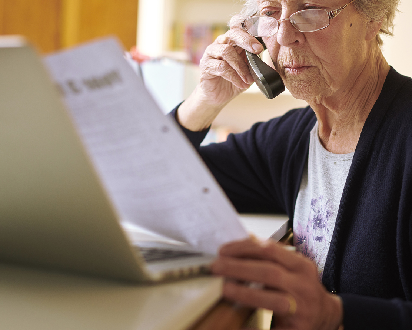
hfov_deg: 23.5
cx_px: 255
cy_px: 105
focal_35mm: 81
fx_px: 988
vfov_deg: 18.9
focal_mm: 50
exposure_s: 1/100
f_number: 2.5
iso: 250
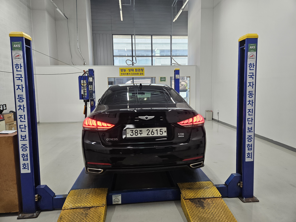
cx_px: 148
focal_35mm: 23
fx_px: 197
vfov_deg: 58.9
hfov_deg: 73.9
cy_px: 111
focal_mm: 5.4
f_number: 1.8
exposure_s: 1/120
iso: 160
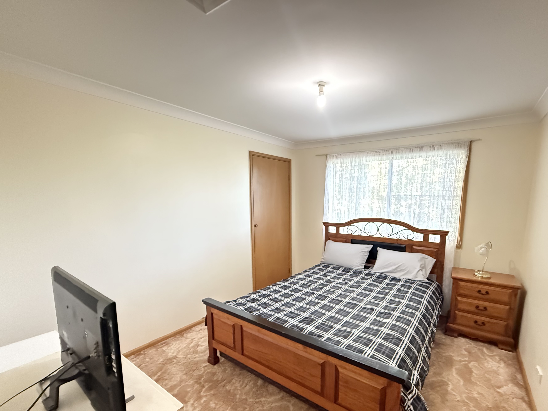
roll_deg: -1.0
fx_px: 253
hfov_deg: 94.1
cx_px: 307
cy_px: 234
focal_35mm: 16
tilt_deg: -8.4
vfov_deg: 77.7
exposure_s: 1/25
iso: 1600
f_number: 2.2
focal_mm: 2.22
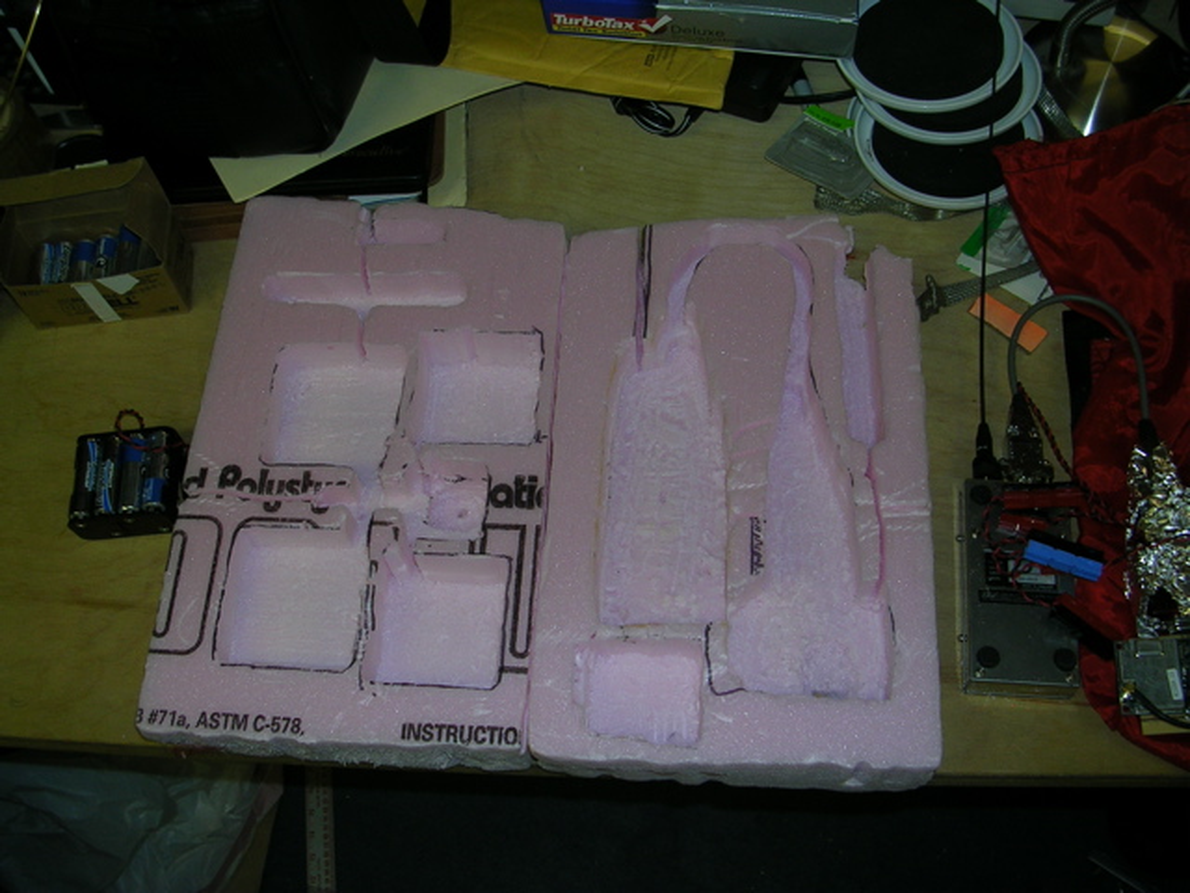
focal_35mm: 38
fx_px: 1306
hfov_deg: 49.0
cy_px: 446
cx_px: 595
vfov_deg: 37.7
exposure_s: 1/60.1
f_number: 2.8
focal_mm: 5.8
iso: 50
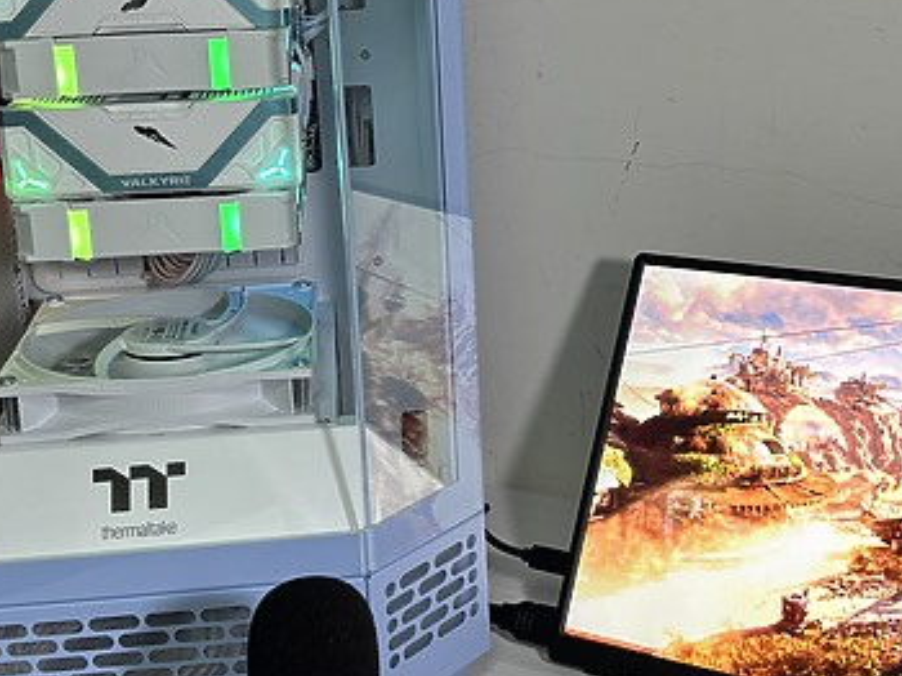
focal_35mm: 58
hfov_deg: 33.2
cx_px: 472
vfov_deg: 25.1
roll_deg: +1.8
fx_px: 1510
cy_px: 262
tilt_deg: -16.1
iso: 125
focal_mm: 5.96
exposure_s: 1/120
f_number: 1.6
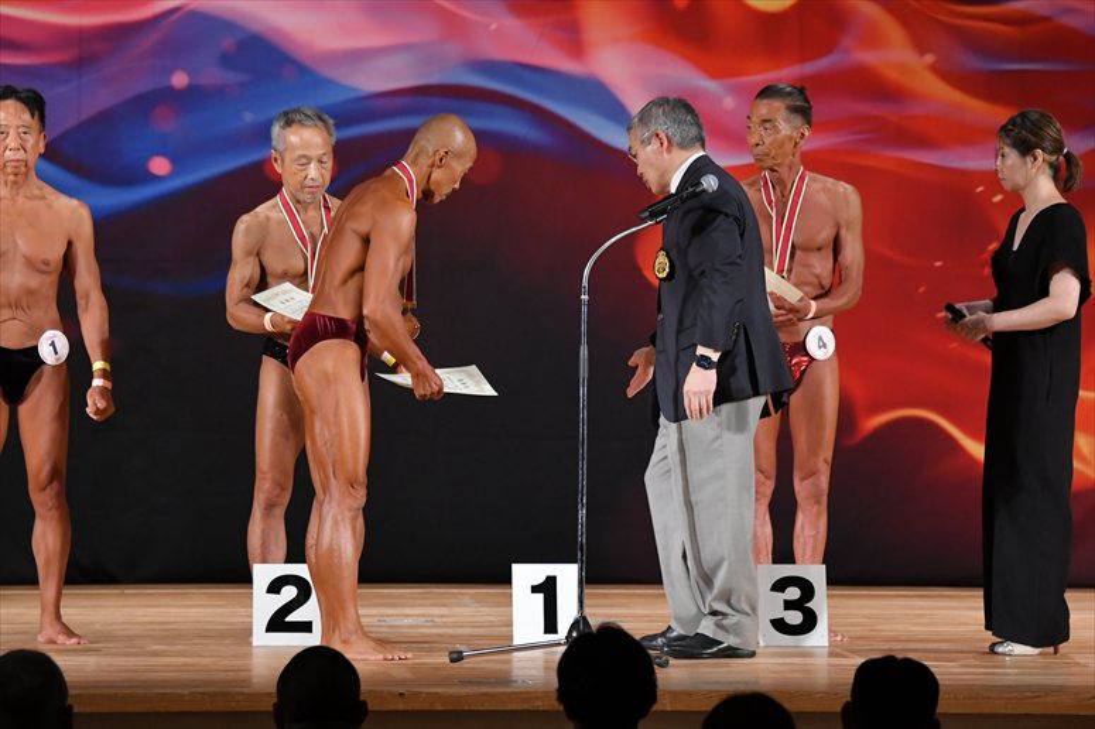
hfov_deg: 9.2
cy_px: 364
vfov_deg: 6.1
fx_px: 6840
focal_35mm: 225
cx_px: 548
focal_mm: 150
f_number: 5.6
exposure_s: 1/400
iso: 3200
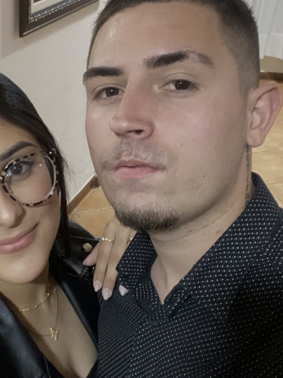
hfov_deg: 27.6
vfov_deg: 36.8
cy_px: 186
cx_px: 71
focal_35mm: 52
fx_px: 567
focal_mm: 2.71
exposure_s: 1/20
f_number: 2.2
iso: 640
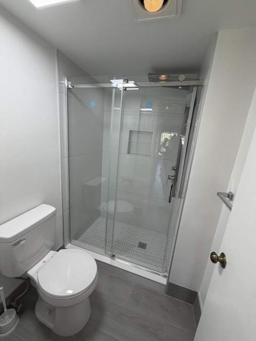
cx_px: 128
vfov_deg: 102.1
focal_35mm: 14
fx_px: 138
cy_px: 170
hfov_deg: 85.7
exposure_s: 1/120
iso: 100
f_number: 2.2
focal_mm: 2.22
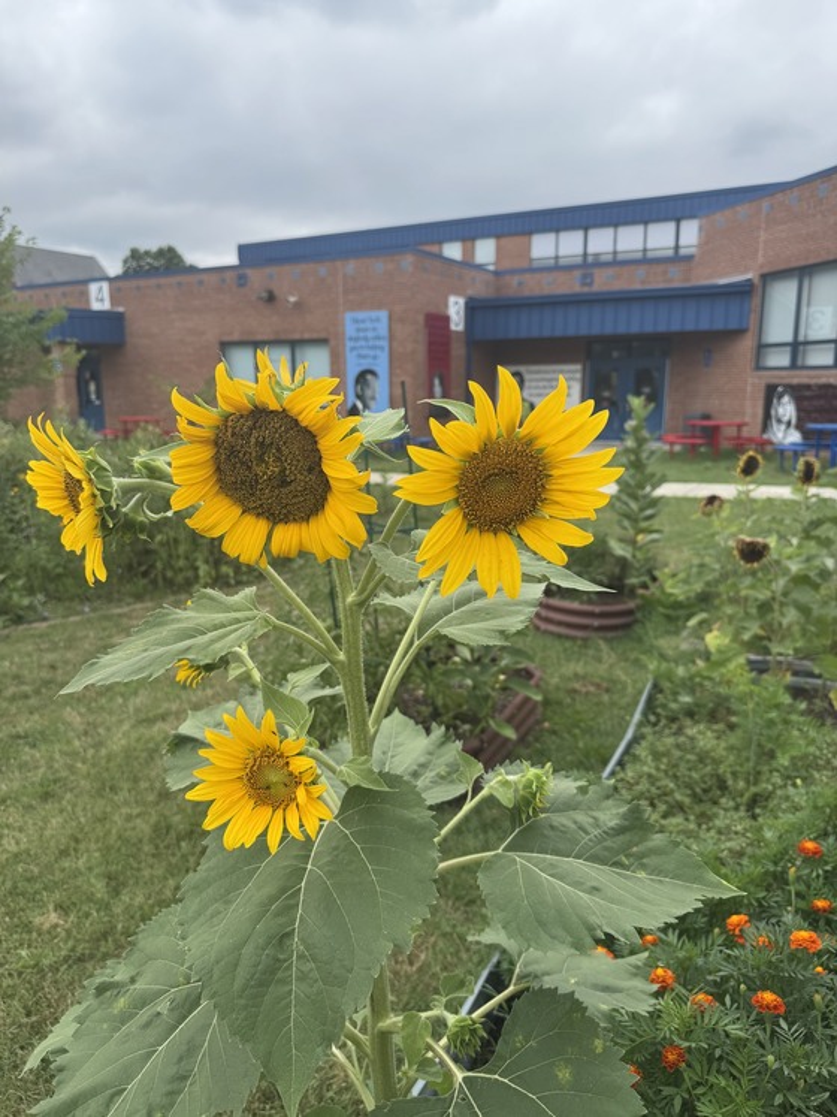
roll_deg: +1.3
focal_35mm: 24
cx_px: 418
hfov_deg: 56.8
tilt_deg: -15.3
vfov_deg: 71.6
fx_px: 774
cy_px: 558
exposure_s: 1/2833
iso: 80
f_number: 1.78
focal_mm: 6.76
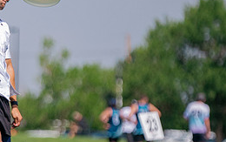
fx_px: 4525
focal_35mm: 734
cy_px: 77
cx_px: 14
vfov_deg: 1.8
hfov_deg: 2.9
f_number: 2.8
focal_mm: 200
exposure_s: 1/10000
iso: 640
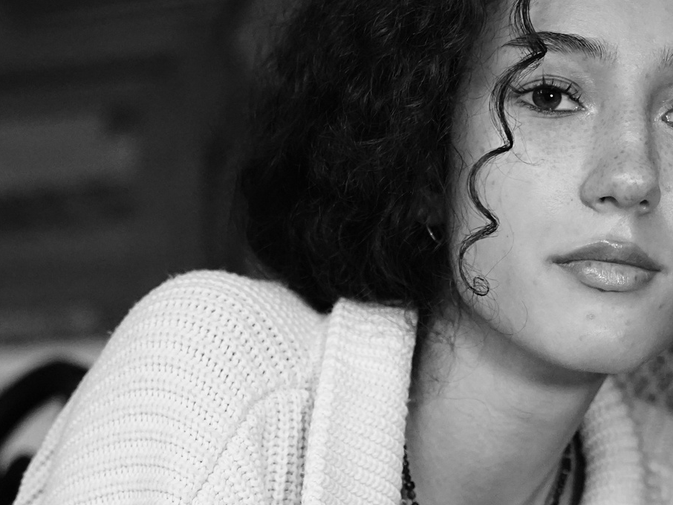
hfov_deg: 18.4
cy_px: 551
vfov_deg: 13.6
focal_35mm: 107
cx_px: 354
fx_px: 2076
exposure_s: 1/160
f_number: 2.8
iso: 5000
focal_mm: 39.3
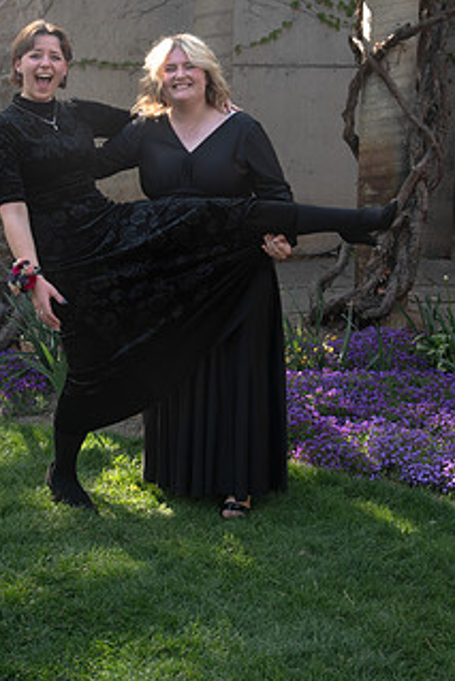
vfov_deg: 32.1
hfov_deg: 21.9
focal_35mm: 62
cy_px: 228
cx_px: 175
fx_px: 1174
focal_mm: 44
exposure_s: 1/125
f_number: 6.3
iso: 250
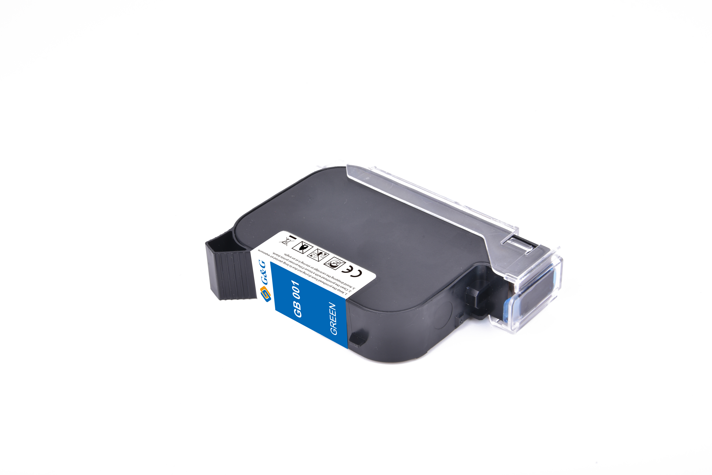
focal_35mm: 60
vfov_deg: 22.6
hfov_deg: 33.4
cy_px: 238
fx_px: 1187
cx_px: 356
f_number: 22
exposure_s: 1/160
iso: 200
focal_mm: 60
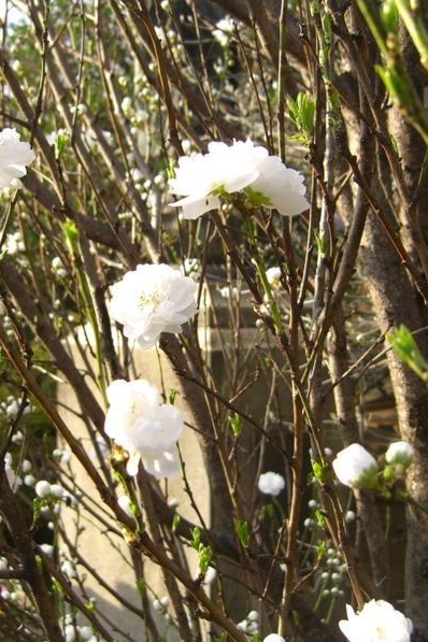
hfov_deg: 25.5
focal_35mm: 53
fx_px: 945
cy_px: 322
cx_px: 196
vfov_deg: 37.5
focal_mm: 7.9
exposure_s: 1/320
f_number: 2.8
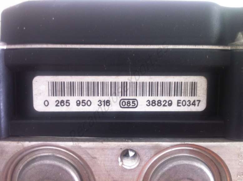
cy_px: 90
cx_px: 122
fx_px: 245
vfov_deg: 40.6
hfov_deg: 52.7
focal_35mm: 35
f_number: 2.8
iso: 80
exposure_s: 1/15
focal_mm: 3.85
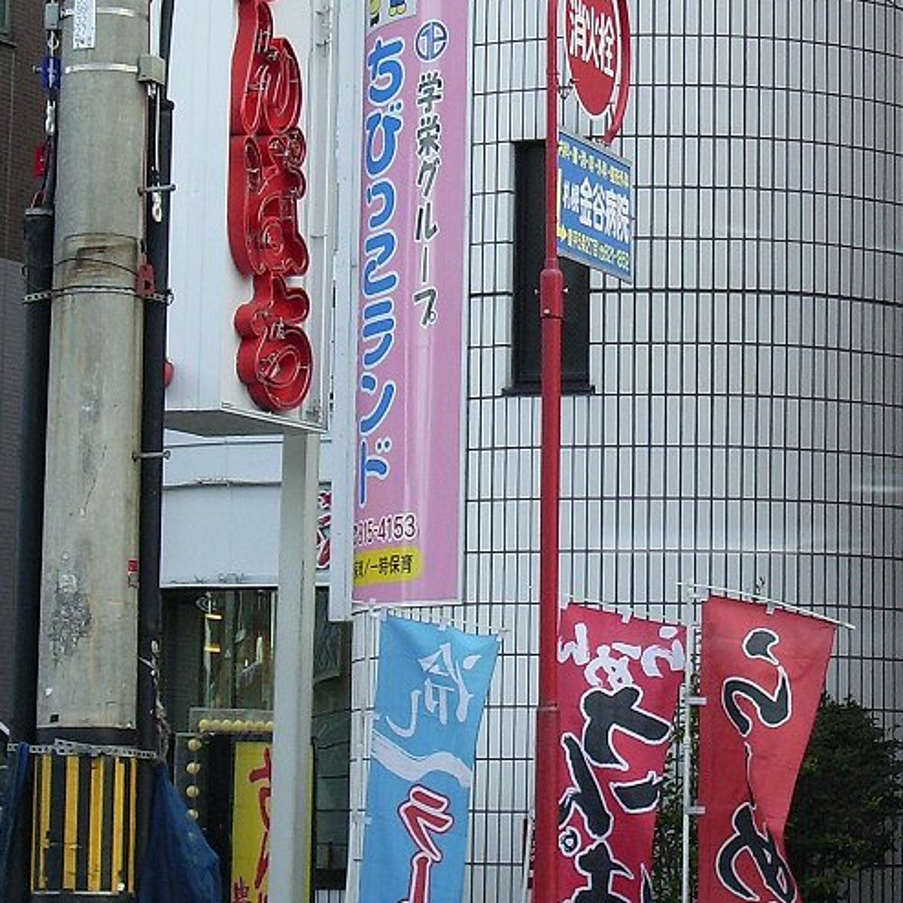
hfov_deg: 19.5
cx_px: 485
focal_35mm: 89
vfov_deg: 19.5
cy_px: 546
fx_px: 2627
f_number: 3.5
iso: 80
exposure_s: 1/100
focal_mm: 10.2
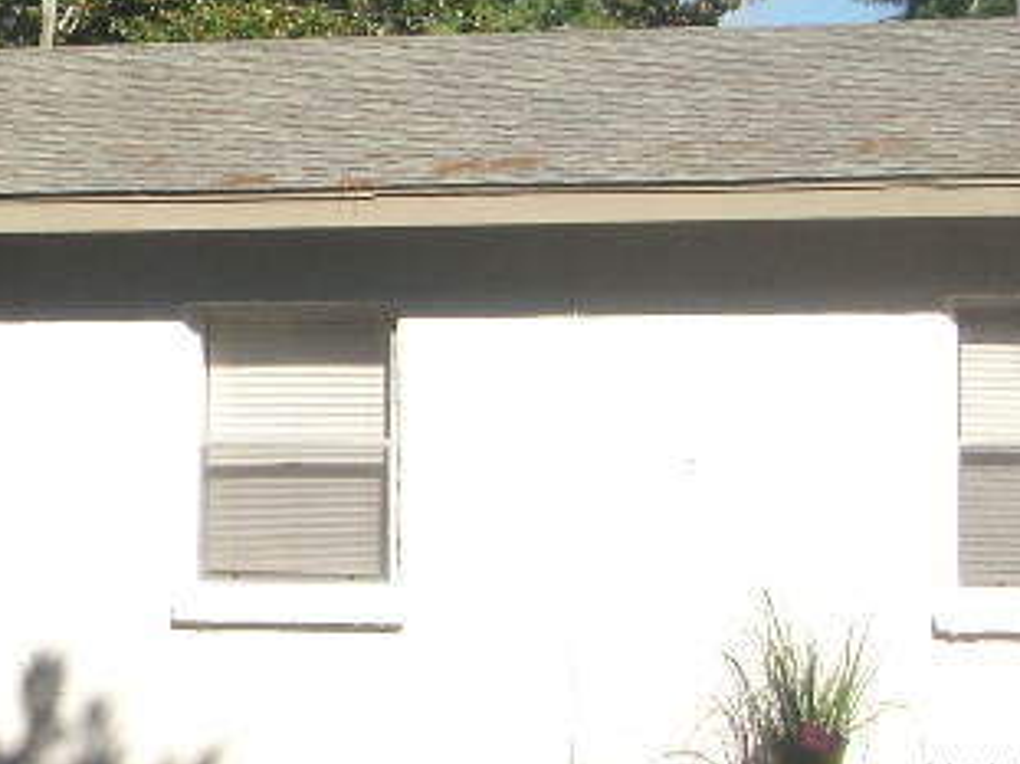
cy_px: 430
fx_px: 3682
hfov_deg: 15.4
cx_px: -66
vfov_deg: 11.8
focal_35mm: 125
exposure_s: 1/345
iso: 64
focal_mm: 6.4
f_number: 5.7
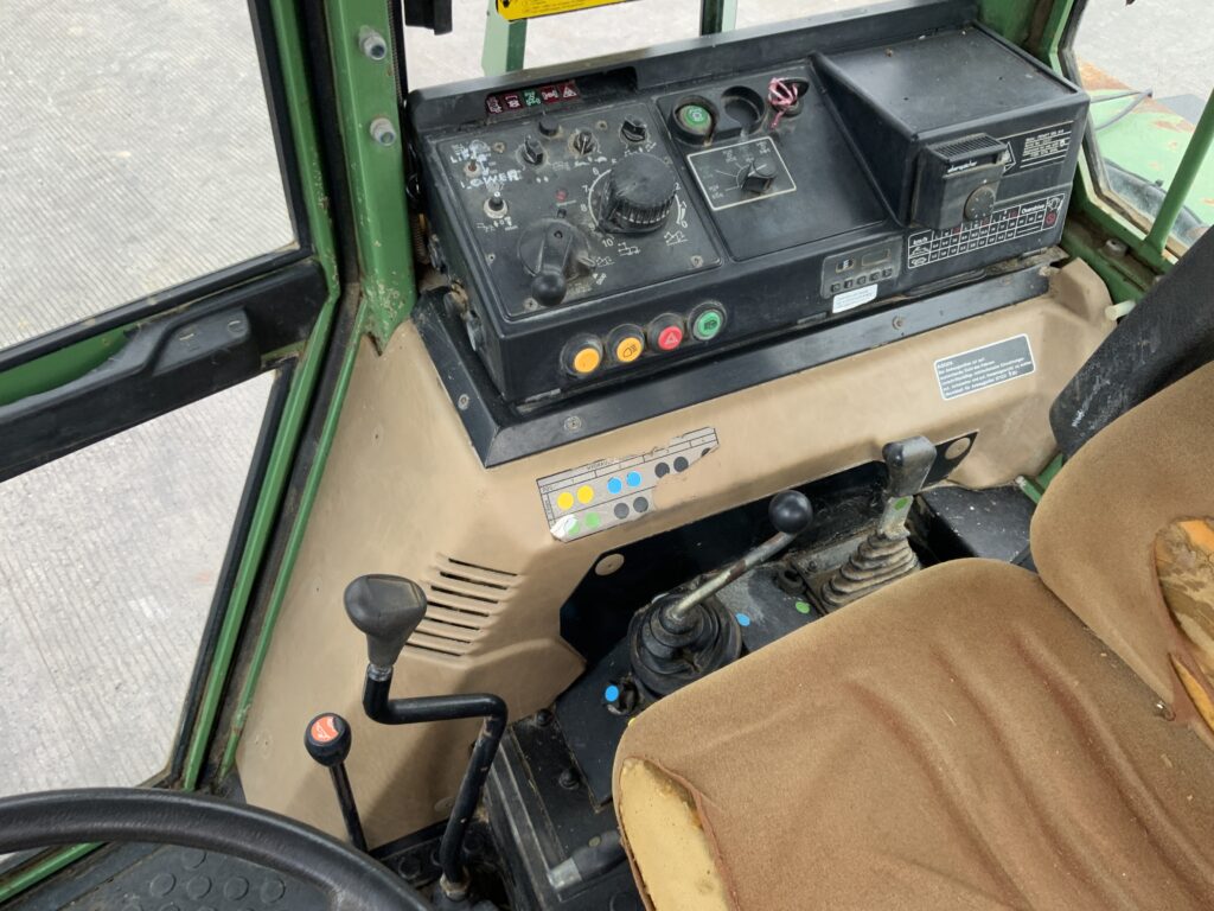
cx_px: 607
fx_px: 1017
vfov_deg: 48.2
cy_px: 456
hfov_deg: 61.7
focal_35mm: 29
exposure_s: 1/122
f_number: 1.8
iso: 25
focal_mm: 3
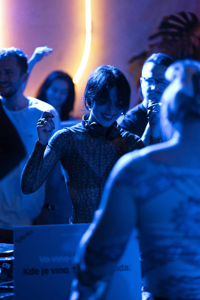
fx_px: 708
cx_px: 100
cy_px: 150
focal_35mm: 85
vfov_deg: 23.9
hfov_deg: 16.1
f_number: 1.8
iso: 6400
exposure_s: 1/500
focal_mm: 85
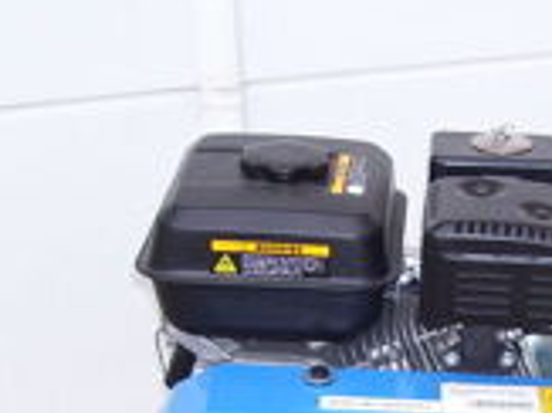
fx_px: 1737
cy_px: 403
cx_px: 477
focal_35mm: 109
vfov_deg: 13.4
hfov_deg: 17.8
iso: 80
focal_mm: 6
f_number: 2.7
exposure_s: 1/350
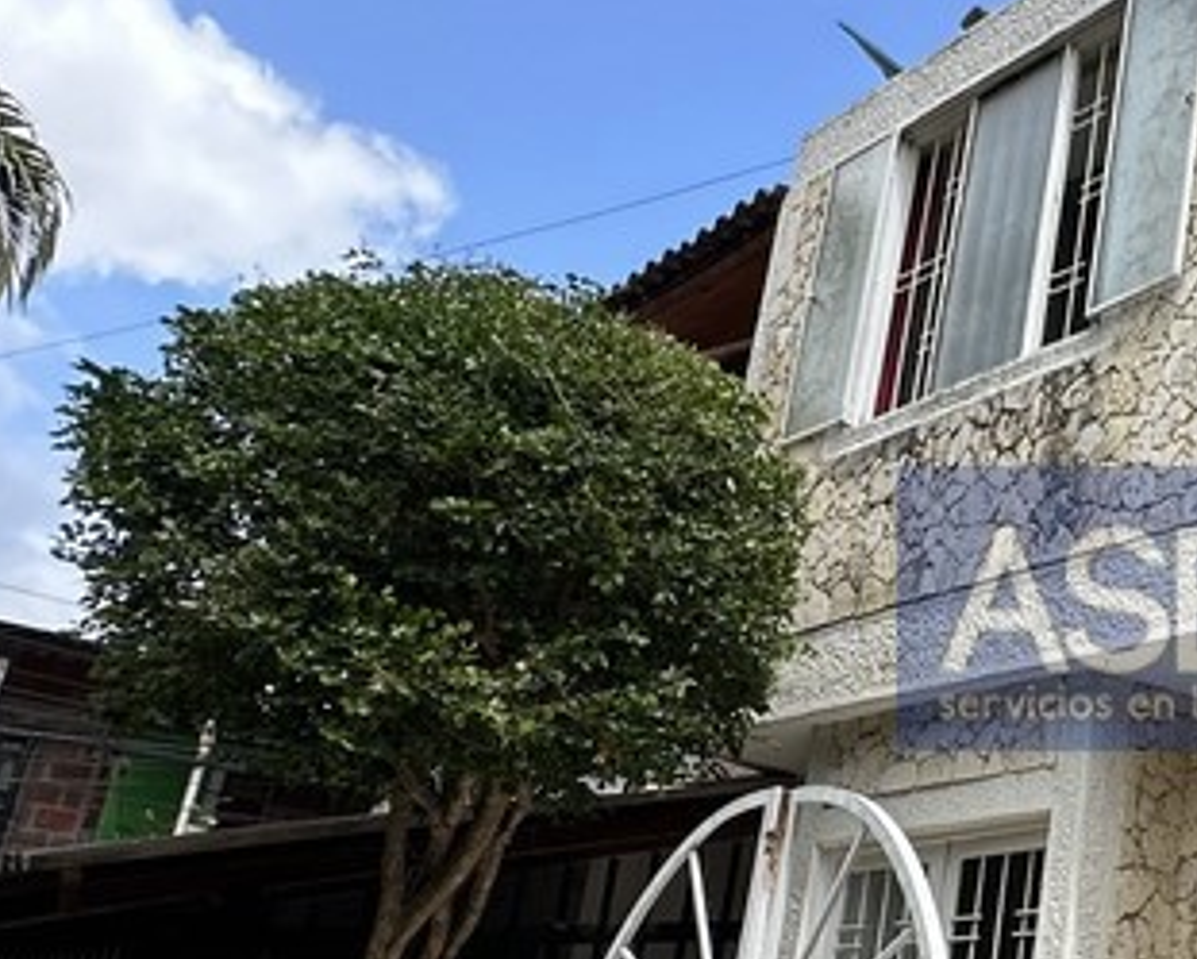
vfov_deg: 33.3
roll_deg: -3.9
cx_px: 1336
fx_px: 1595
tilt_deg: +20.3
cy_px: 609
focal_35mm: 45
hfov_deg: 35.0
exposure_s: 1/903
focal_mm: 2.22
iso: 40
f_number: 2.2
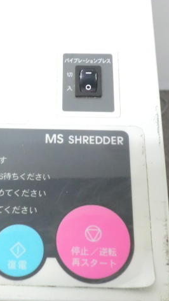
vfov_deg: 37.2
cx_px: 44
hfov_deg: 21.3
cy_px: 150
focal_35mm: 56
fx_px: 446
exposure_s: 1/25
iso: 800
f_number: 3.9
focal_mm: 6.9
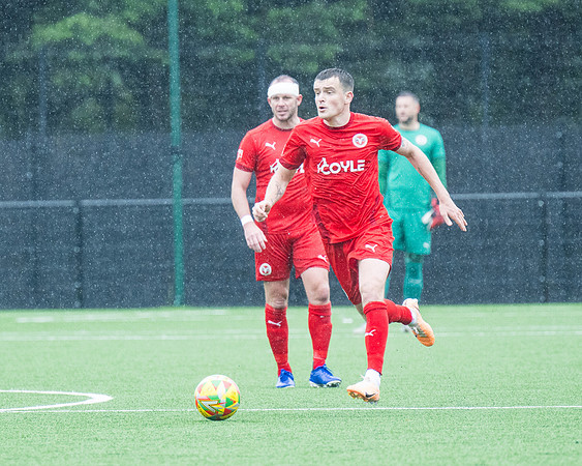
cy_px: 173
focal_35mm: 645
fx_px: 11098
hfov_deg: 3.0
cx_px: 291
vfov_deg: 2.4
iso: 1000
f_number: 4
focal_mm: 260
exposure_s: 1/1250
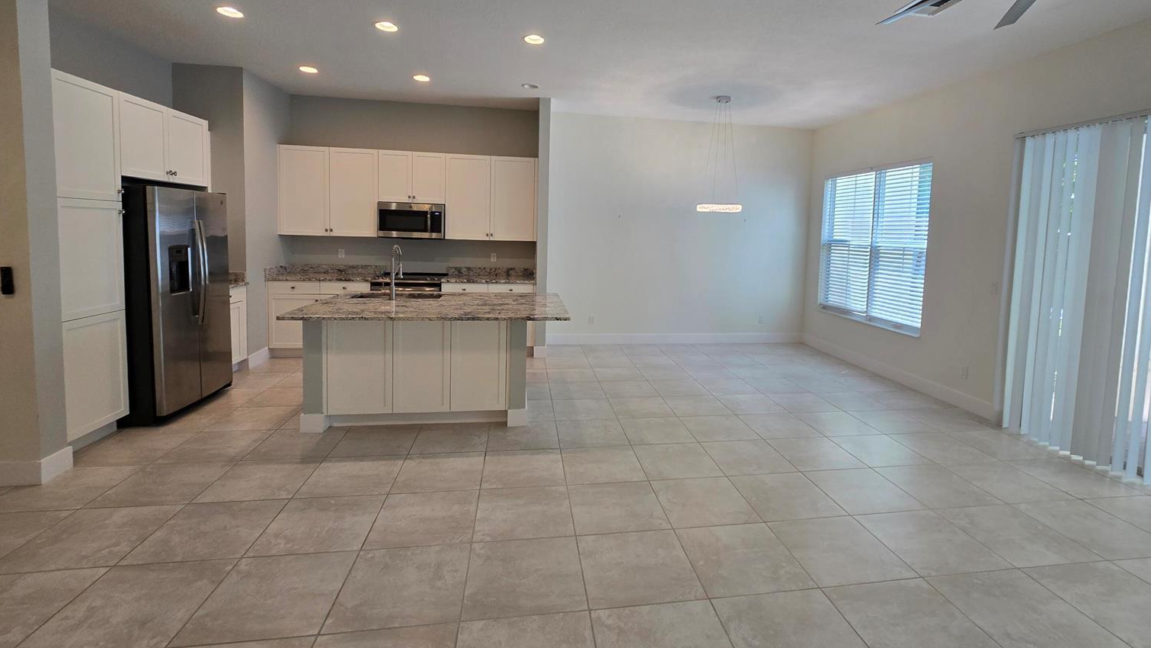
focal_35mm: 15
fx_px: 458
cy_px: 275
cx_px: 599
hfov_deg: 102.9
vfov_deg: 70.1
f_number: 2.2
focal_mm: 2.2
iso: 64
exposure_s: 1/60
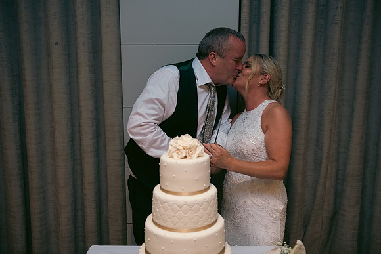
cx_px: 190
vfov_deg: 35.1
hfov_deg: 50.7
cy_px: 127
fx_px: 402
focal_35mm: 38
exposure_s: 1/160
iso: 800
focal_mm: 38
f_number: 3.5
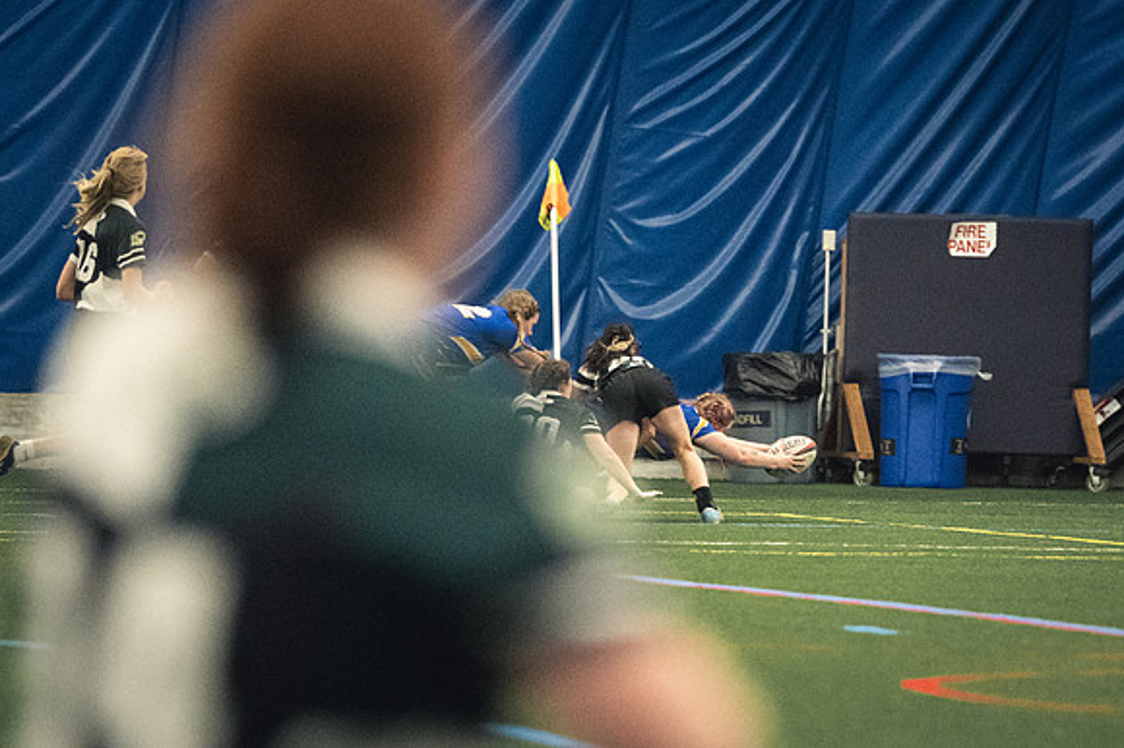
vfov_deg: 3.4
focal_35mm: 401
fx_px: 12503
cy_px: 465
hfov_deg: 5.1
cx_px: 738
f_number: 2.8
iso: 10000
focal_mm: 200
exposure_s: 1/500
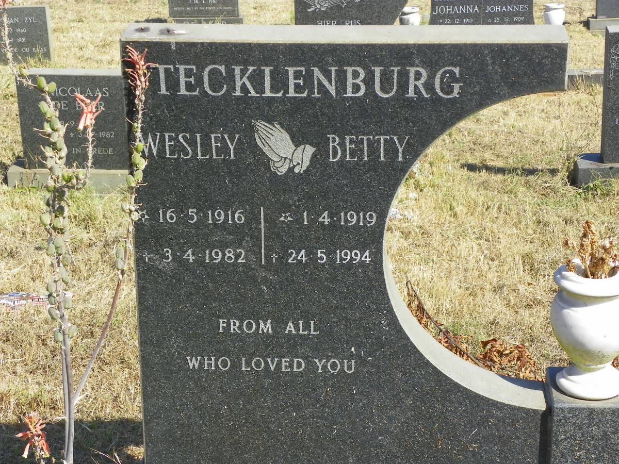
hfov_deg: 23.6
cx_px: 310
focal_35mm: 83
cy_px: 232
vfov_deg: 17.8
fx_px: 1484
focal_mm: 14.7
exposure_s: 1/200
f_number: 4.5
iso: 64
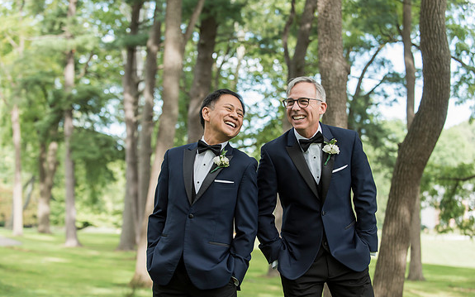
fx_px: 932
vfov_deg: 18.1
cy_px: 158
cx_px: 239
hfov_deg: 28.6
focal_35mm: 72
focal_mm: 70
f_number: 3.5
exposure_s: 1/500
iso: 400
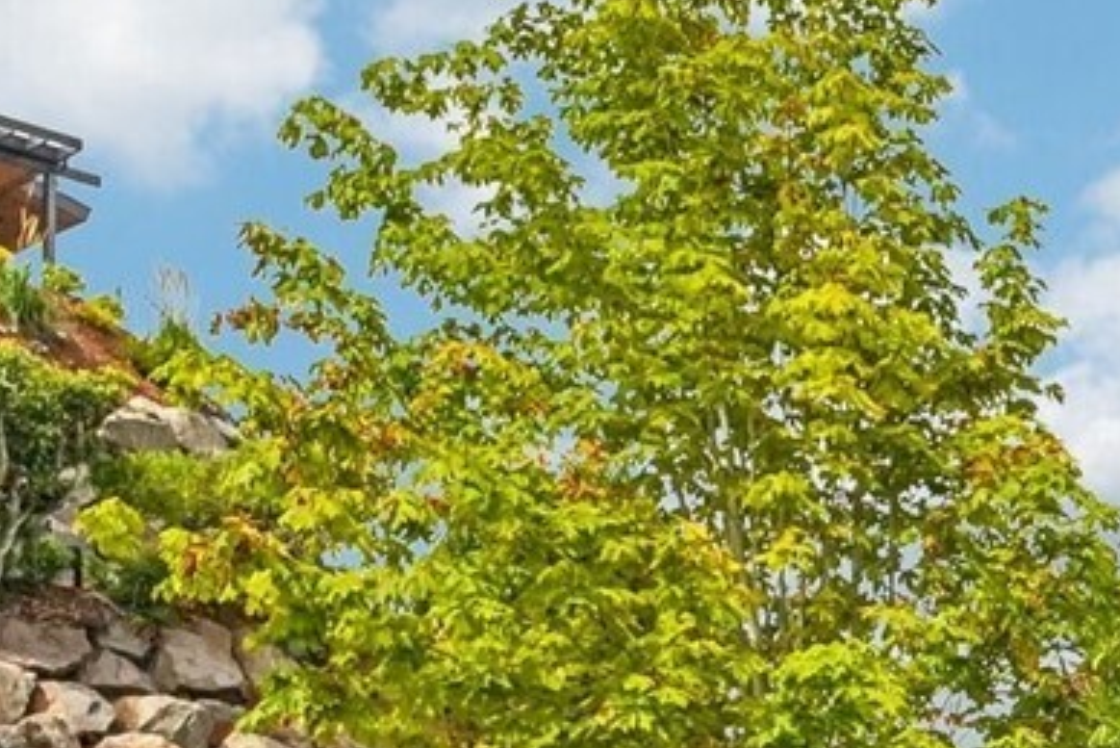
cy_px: 888
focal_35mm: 70
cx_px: 1918
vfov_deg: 18.5
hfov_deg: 21.2
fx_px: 2178
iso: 1600
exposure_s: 1/1600
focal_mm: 16
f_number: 8
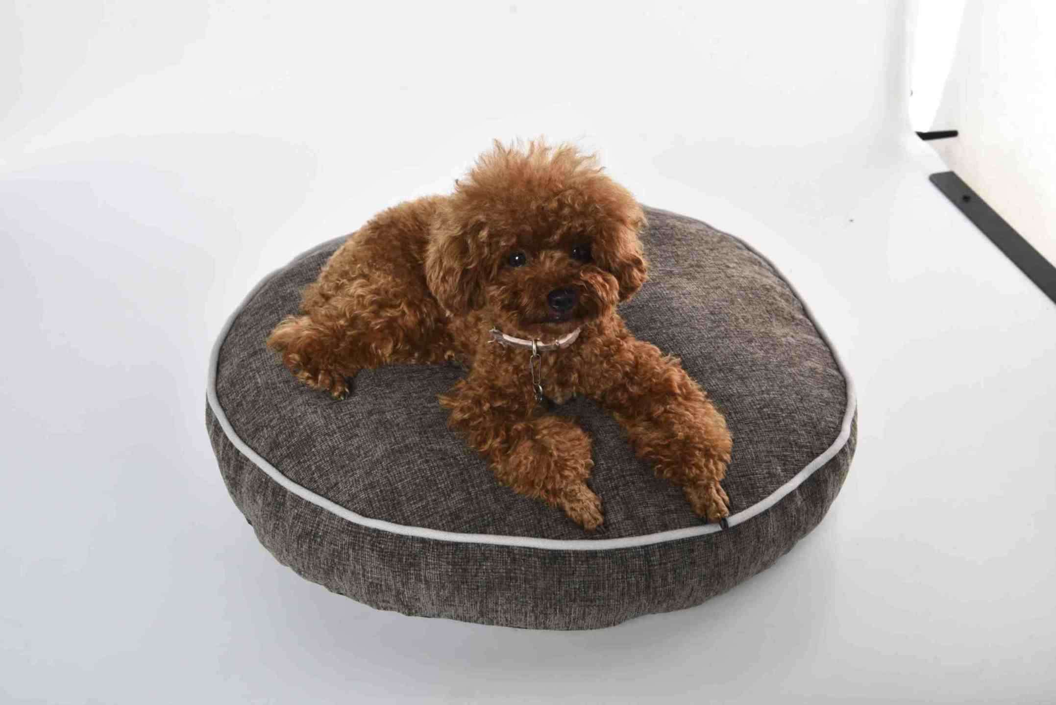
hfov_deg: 43.6
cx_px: 528
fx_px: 1320
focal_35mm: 45
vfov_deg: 29.9
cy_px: 352
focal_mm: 45
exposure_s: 1/125
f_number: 10
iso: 320
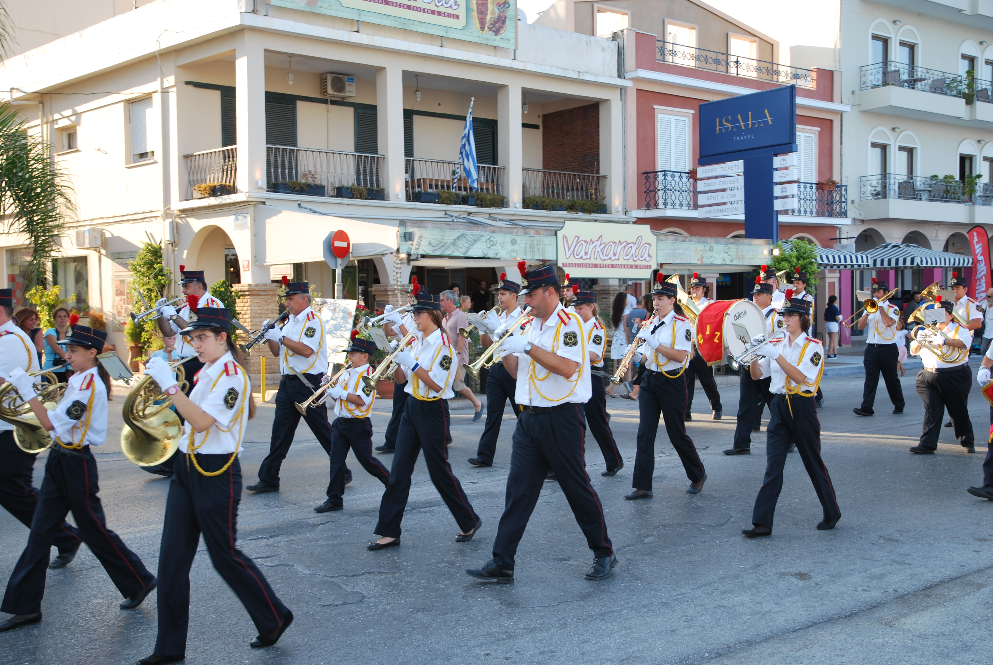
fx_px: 1077
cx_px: 496
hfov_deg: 49.5
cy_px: 332
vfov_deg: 34.3
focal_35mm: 39
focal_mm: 26
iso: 100
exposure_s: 1/100
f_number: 5
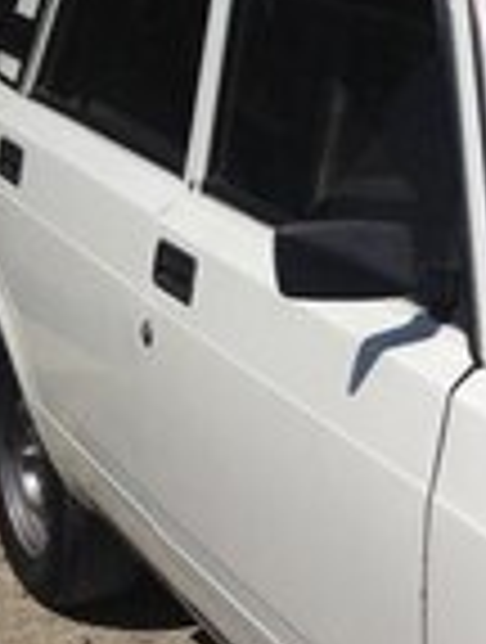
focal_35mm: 121
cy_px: 725
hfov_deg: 12.0
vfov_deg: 15.8
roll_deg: -1.7
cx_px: 572
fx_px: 2255
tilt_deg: -24.0
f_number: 2.4
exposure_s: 1/4608
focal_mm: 4.28
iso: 50
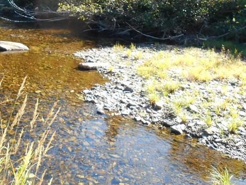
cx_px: 38
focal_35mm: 53
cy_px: 3
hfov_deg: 34.6
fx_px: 377
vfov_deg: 26.2
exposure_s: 1/250
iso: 200
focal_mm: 4.7
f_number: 3.4
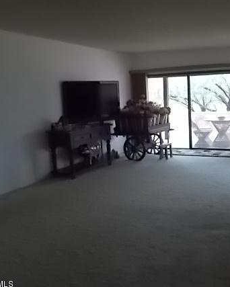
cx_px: 162
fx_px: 323
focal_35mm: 38
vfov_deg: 47.9
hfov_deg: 38.5
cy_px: 136
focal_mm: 4.6
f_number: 3.2
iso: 640
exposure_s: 1/125
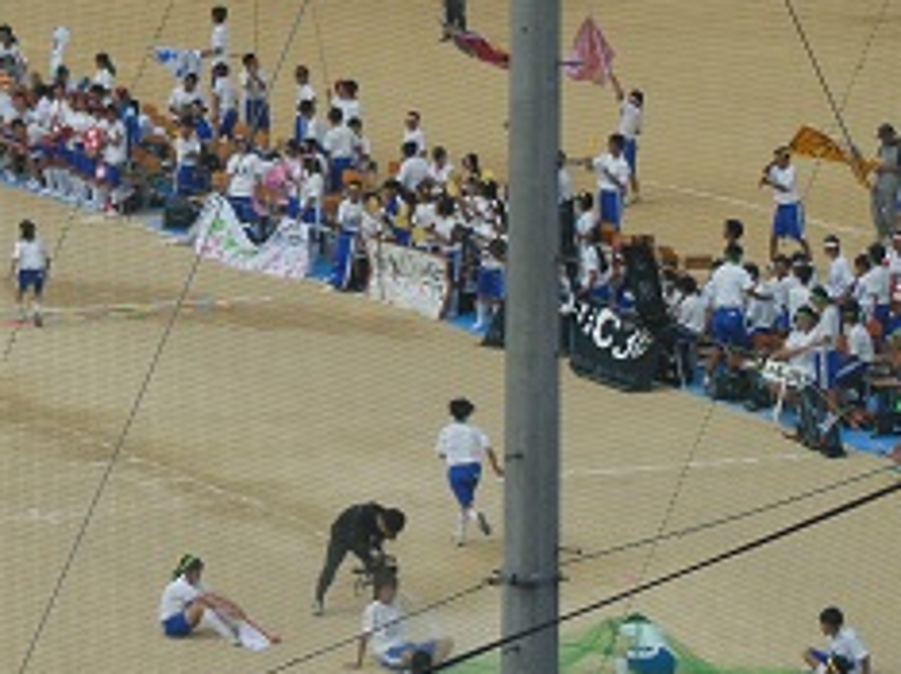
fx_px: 6890
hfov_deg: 7.5
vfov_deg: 5.6
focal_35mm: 265
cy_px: 379
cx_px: 119
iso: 125
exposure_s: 1/1000
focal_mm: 22.1
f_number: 5.7
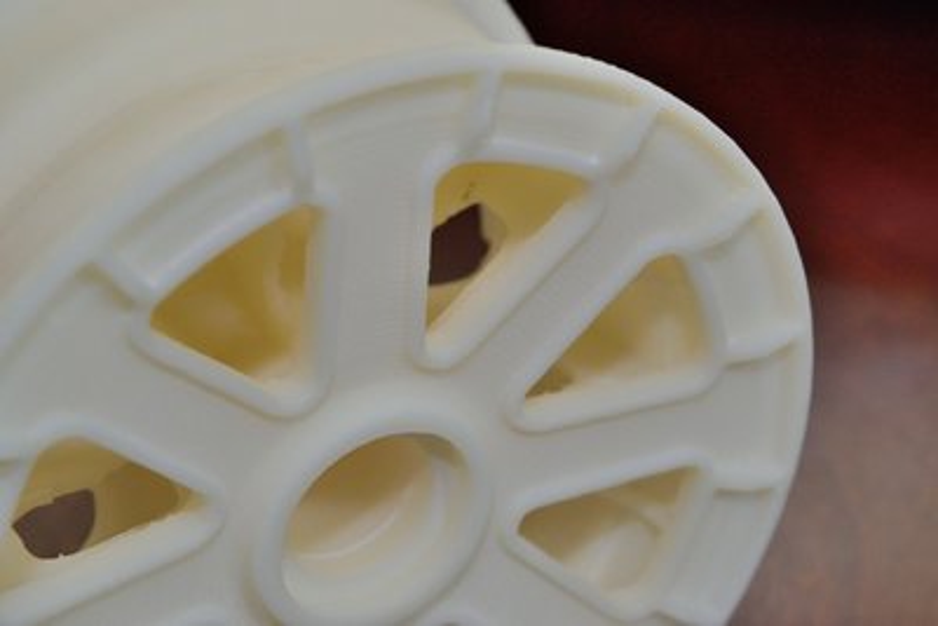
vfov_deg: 16.6
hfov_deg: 24.6
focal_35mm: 82
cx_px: 469
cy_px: 313
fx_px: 2150
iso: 400
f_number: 14
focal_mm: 55
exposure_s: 1/60
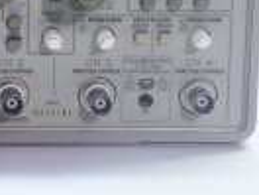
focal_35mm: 219
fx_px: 1639
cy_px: -89
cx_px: -100
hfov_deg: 8.9
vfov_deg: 6.7
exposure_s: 1/15
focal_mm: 17.91
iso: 100
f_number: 3.5
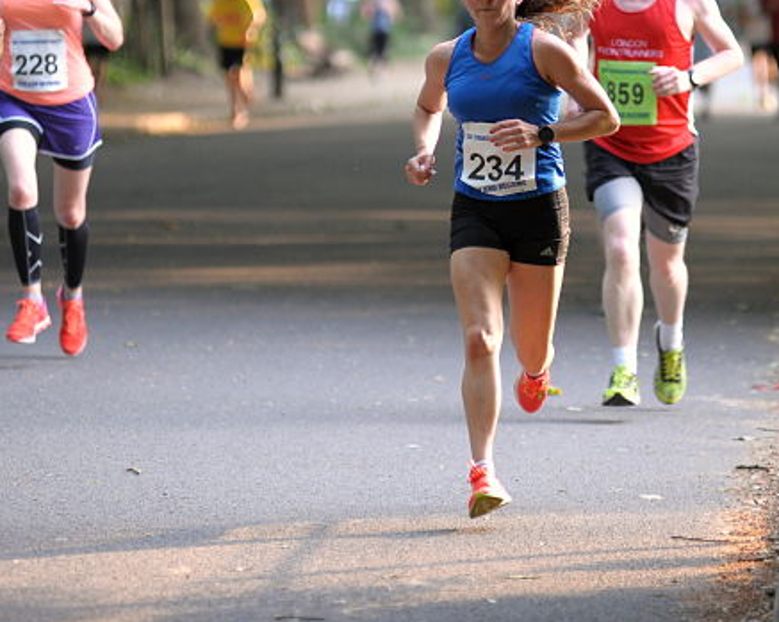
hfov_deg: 6.6
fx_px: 6728
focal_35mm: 292
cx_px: 538
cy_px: 162
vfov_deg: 5.3
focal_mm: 170
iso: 1400
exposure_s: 1/640
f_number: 3.2
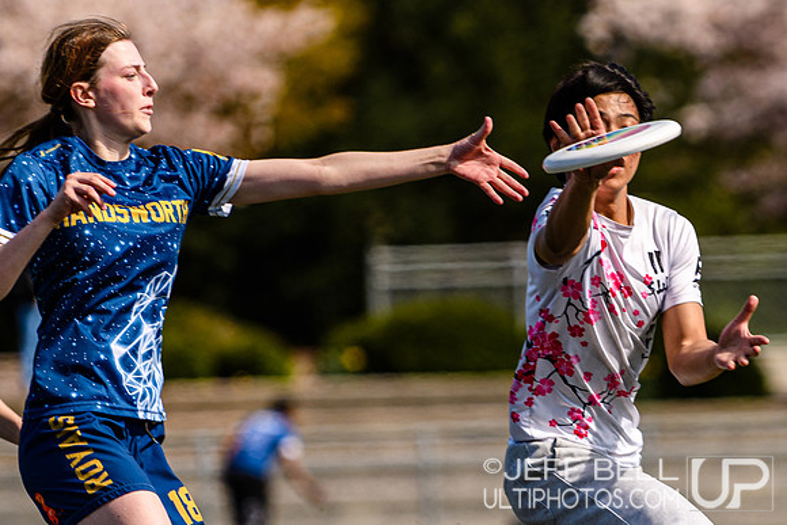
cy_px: 270
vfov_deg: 2.6
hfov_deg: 3.9
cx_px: 691
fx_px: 11630
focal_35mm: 532
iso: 100
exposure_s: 1/2500
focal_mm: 200
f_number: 3.2
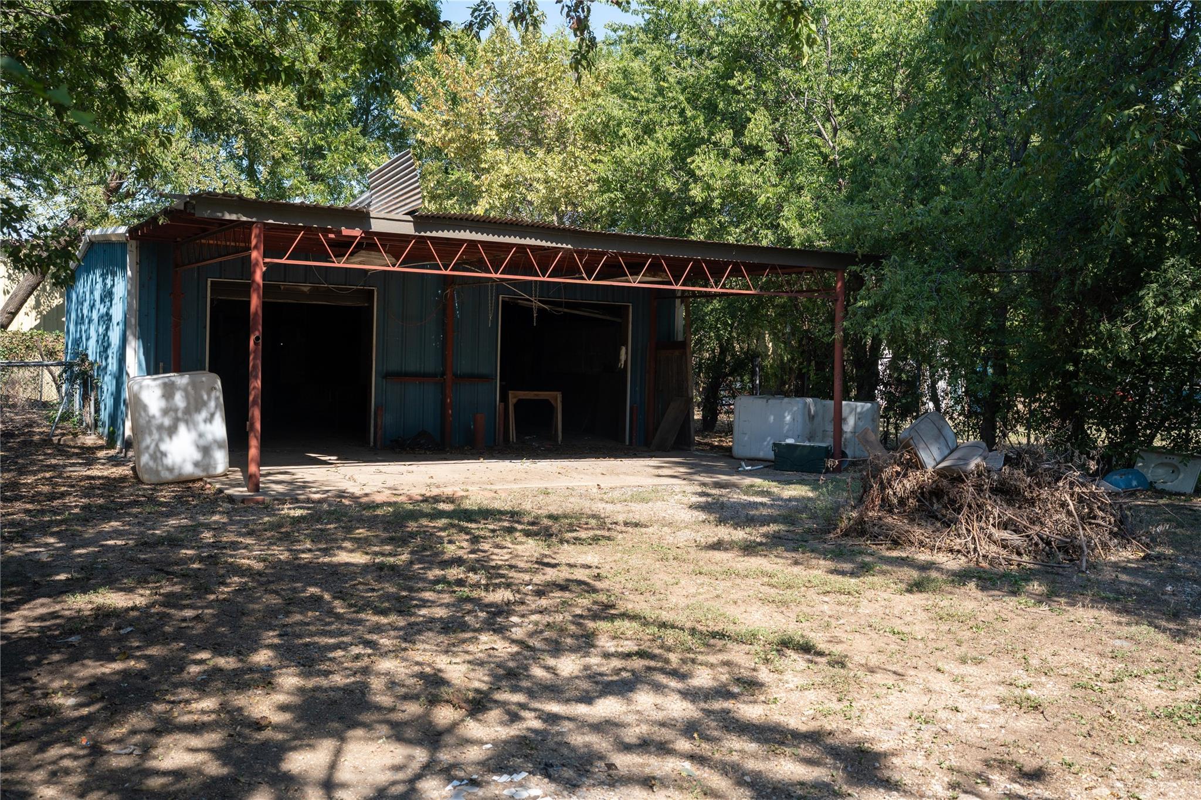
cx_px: 600
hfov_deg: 54.4
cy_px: 400
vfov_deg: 37.8
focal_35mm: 35
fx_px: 1167
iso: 250
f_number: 6.3
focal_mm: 35
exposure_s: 1/320
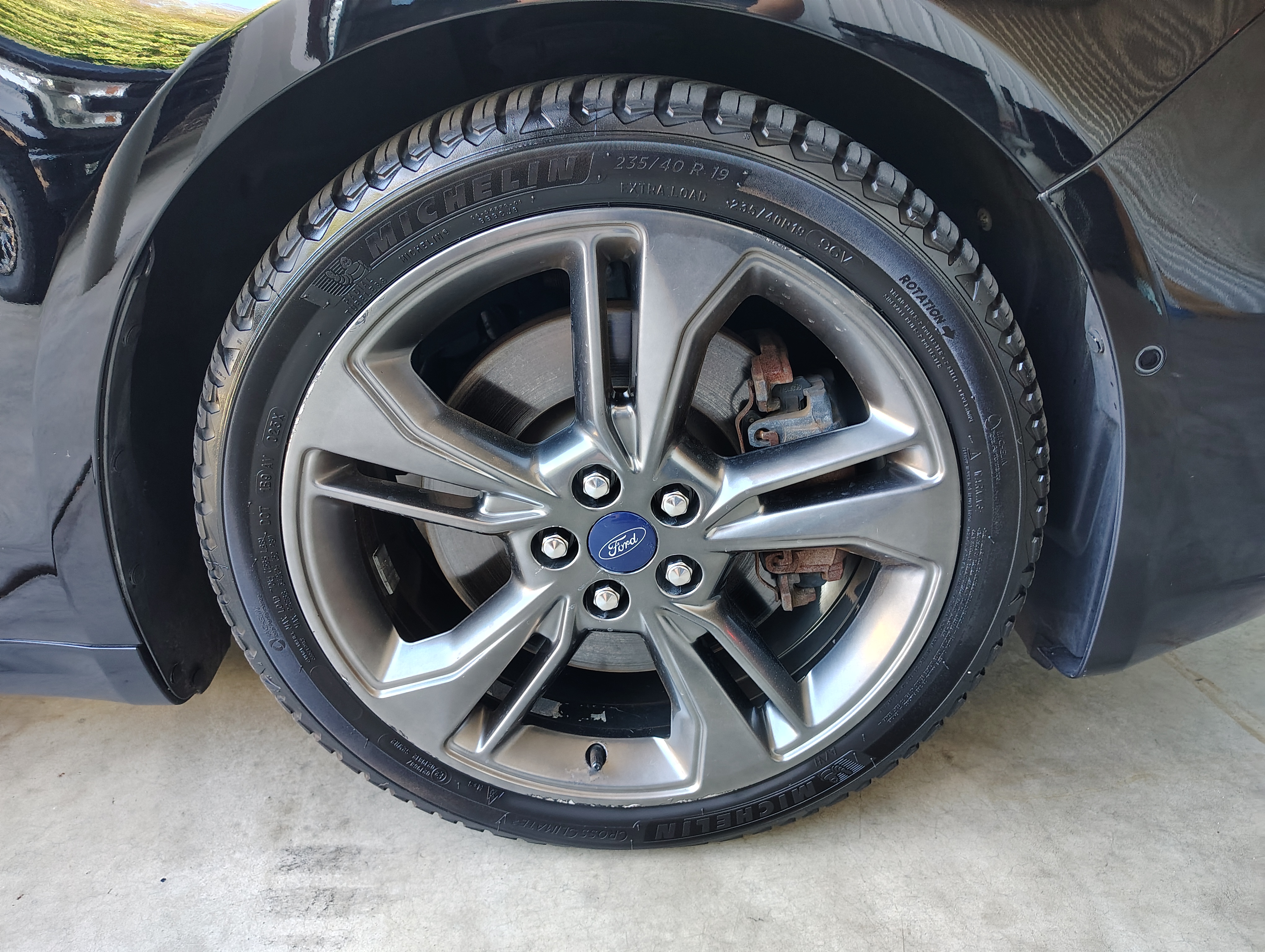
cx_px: 632
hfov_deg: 71.5
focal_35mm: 24
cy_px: 476
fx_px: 878
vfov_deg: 56.9
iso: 1125
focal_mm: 5.56
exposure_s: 1/60
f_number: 1.8
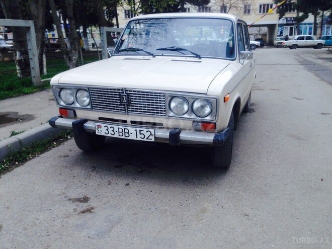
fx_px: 317
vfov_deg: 42.9
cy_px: 124
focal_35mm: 33
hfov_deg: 55.4
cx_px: 166
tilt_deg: -14.4
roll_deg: -1.0
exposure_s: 1/30
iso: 50
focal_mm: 4.12
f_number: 2.4
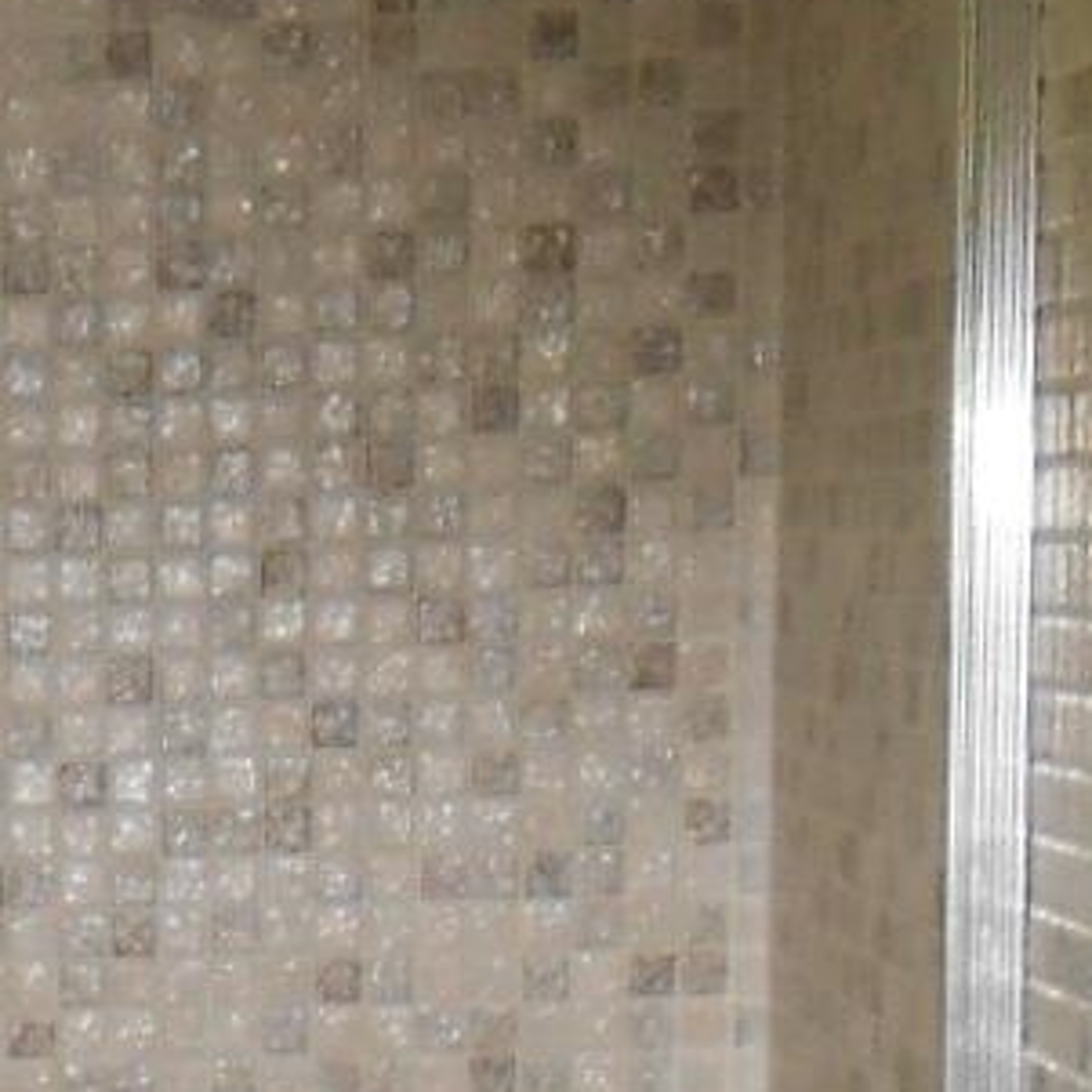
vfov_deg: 13.9
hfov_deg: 13.2
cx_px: -726
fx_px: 4354
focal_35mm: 122
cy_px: 1310
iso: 200
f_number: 3.5
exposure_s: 1/25
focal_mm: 4.6
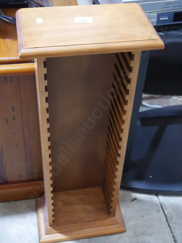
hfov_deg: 28.1
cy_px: 122
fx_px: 364
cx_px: 91
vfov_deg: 36.8
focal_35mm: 52
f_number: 5.3
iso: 1600
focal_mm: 26
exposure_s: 1/60
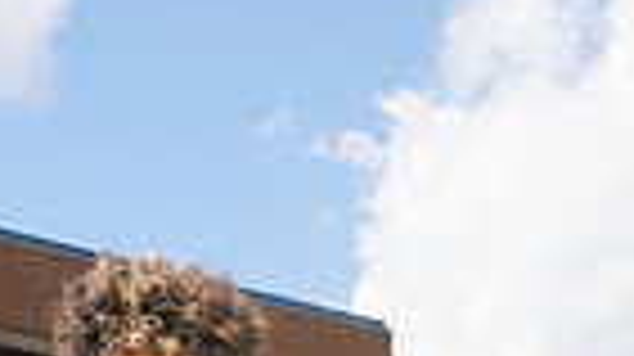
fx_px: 2704
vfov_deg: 6.9
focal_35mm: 161
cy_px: 960
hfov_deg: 13.3
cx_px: 193
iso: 100
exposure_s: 1/200
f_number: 8
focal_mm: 48
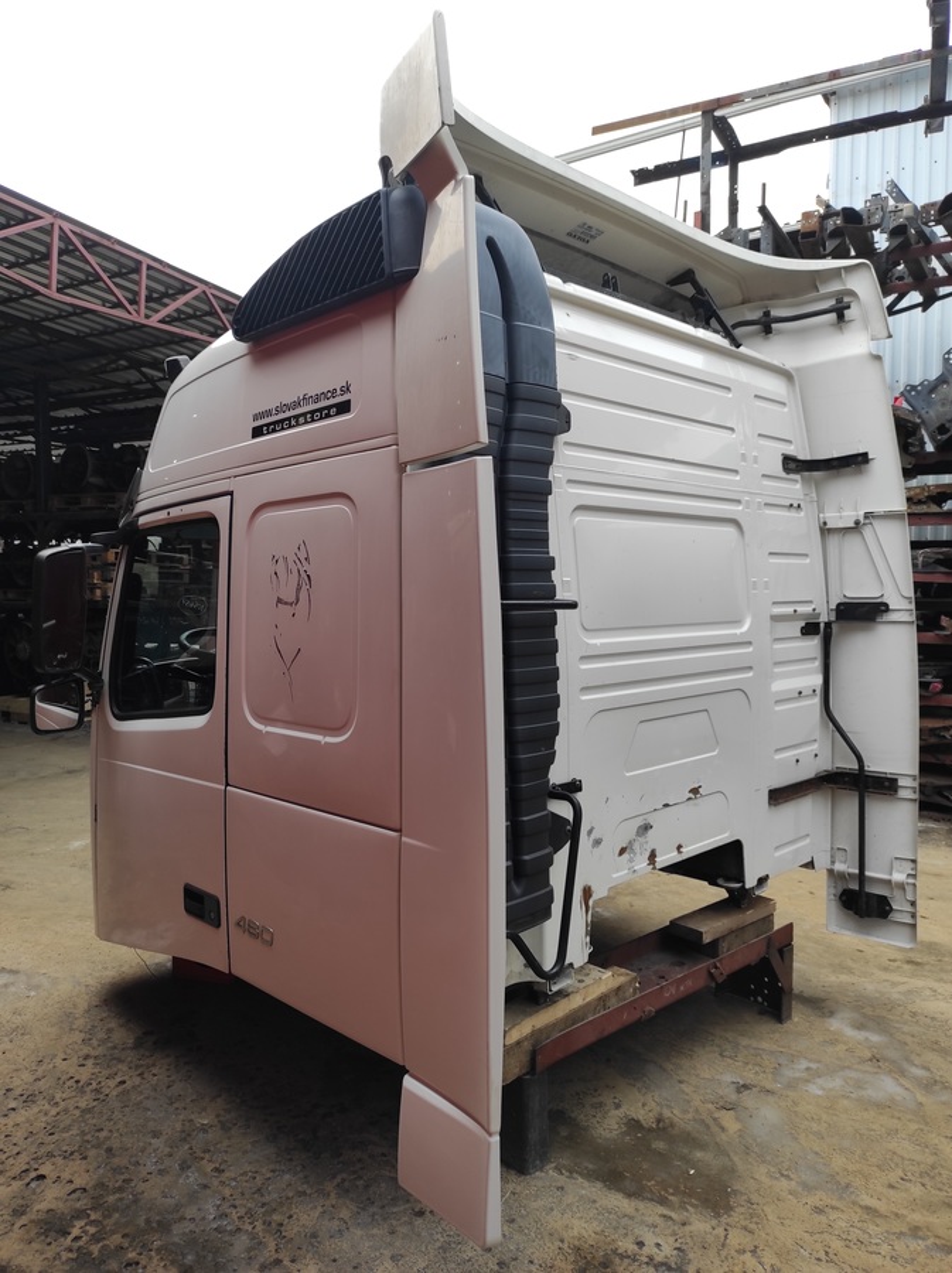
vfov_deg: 69.4
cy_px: 636
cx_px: 476
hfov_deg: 54.8
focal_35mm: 25
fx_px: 918
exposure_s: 1/103
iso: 100
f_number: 1.89
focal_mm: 5.43
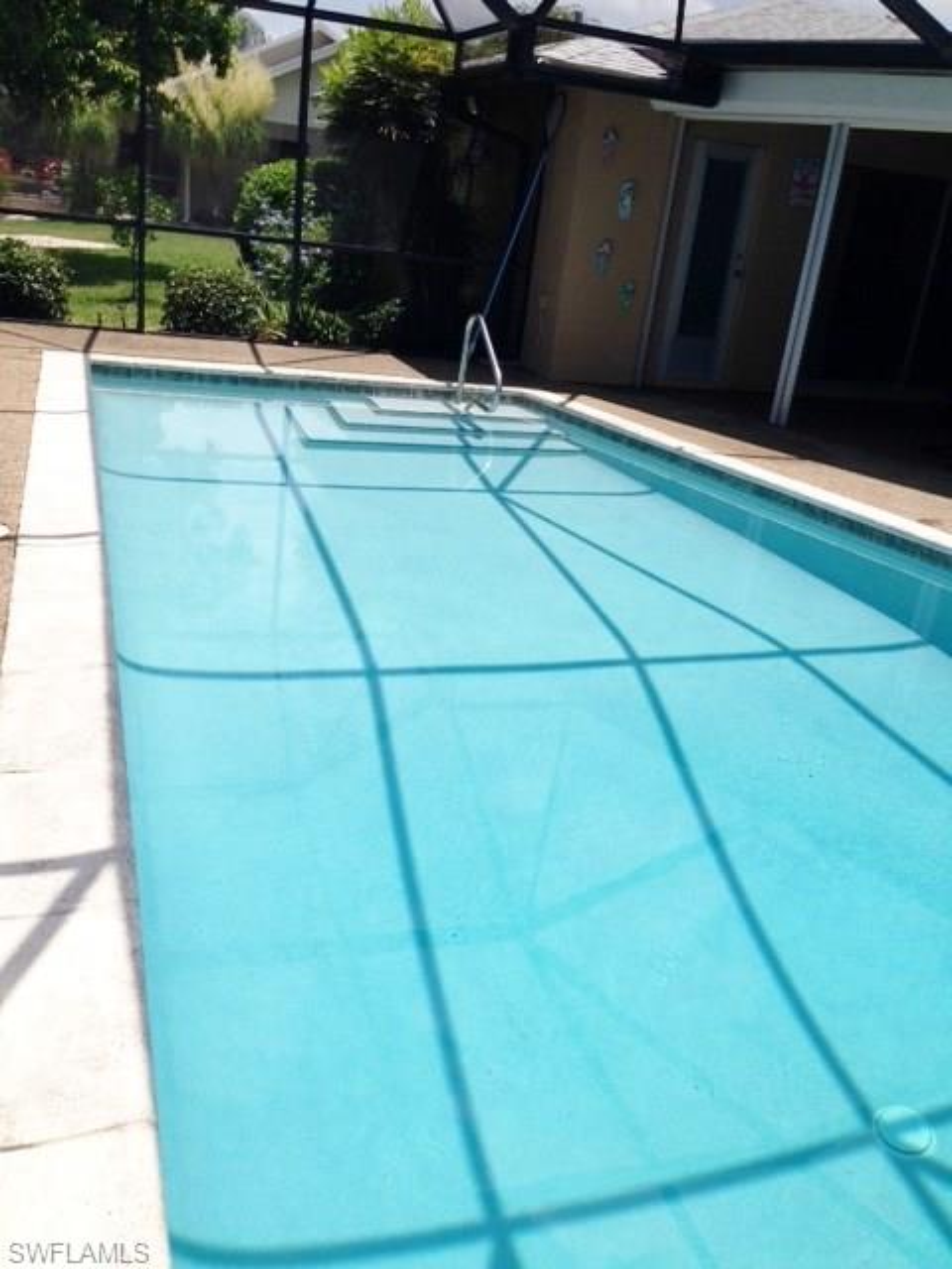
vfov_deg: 55.4
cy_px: 634
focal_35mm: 33
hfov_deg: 42.9
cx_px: 476
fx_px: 1210
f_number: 2.4
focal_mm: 4.12
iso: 50
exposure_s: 1/1427
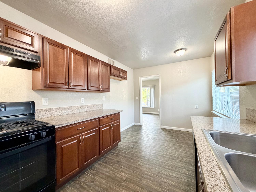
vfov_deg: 85.7
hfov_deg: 102.1
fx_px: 104
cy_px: 96
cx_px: 128
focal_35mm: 14
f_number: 2.2
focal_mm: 2.22
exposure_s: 1/60
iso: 400
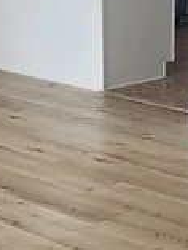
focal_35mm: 150
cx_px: 27
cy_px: 127
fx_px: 1085
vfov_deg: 13.2
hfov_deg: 9.9
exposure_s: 1/180
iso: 100
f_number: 1.8
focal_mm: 6.4
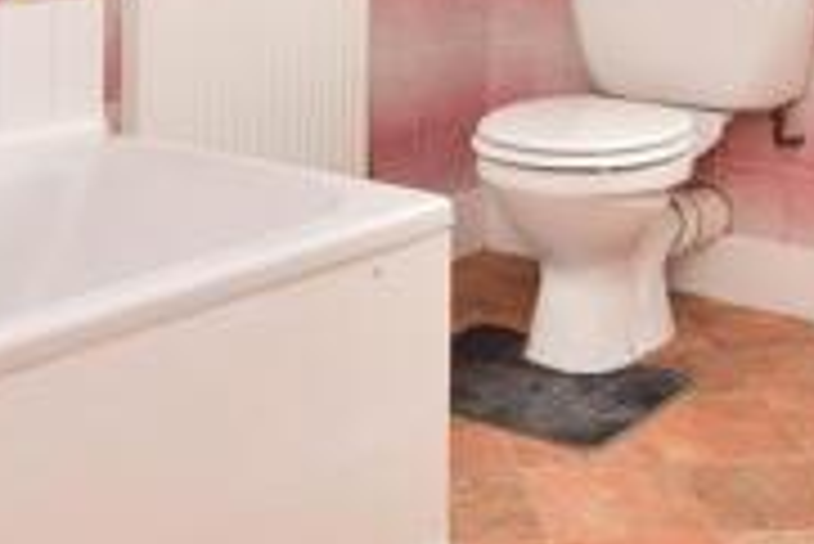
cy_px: -160
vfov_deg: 20.7
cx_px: 409
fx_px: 1353
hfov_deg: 33.5
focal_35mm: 60
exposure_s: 1/125
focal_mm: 11
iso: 200
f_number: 5.6
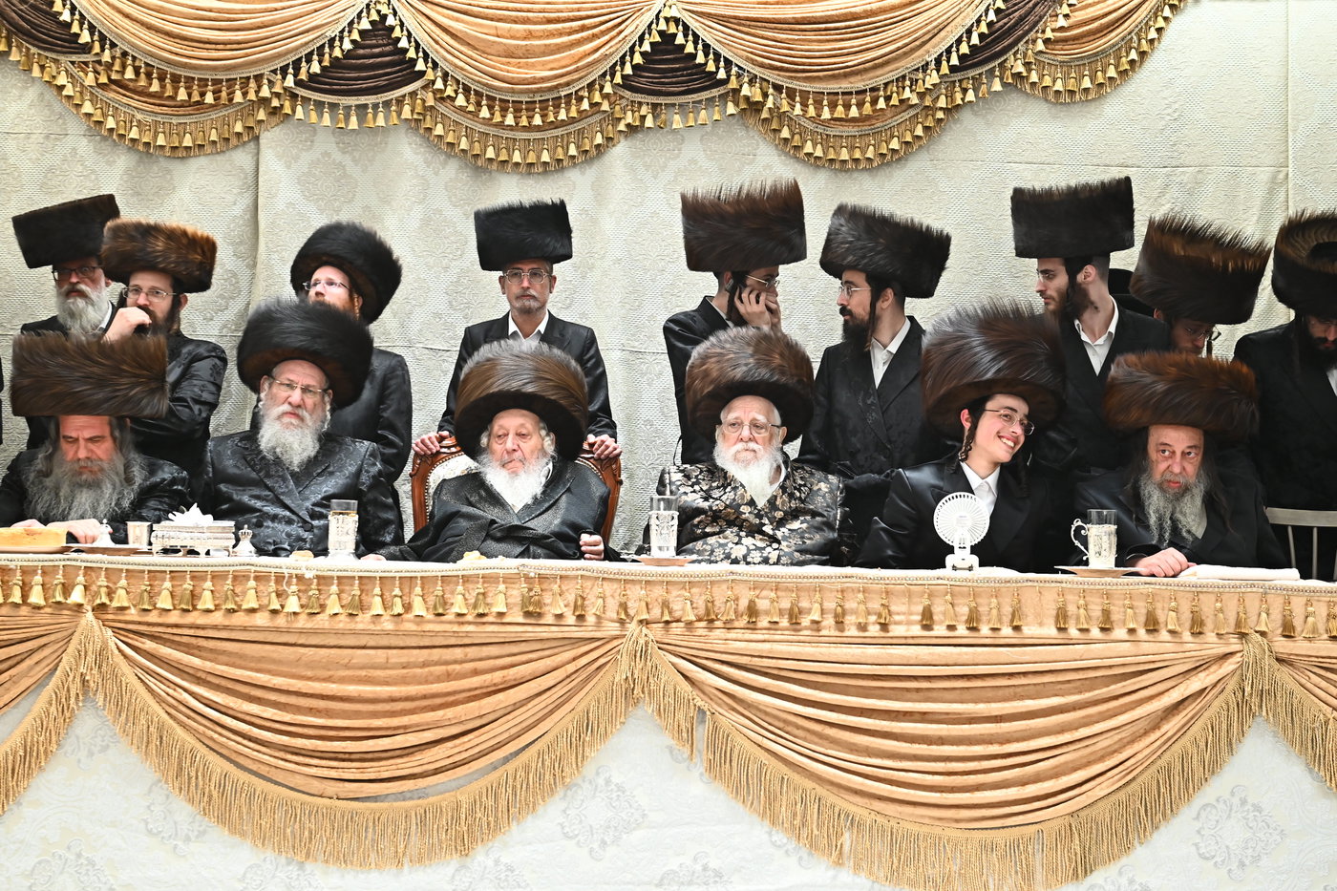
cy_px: 446
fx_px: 1857
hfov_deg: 39.6
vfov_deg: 27.0
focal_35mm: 50
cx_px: 668
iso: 2000
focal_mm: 50
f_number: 6.3
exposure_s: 1/200
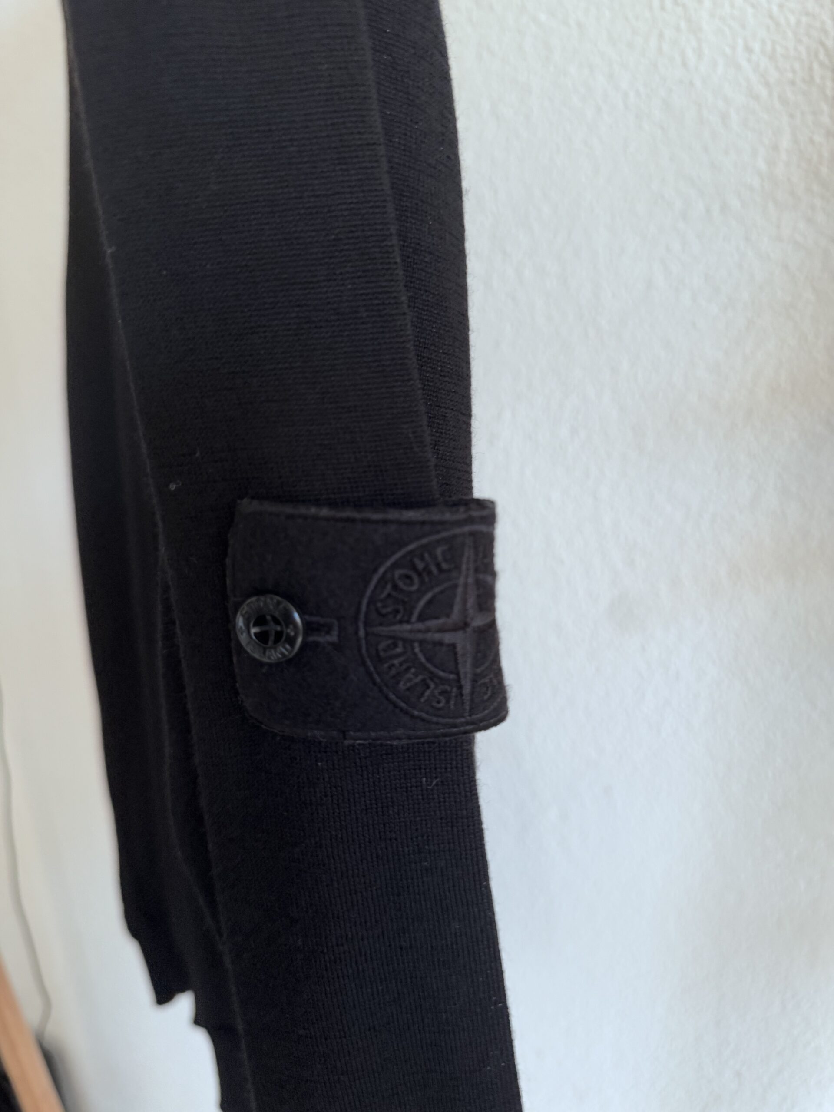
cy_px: 556
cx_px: 417
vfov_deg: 71.6
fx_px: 771
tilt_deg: -14.3
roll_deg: +3.3
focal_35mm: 24
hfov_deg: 56.8
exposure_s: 1/107
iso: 200
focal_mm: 6.76
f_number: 1.78
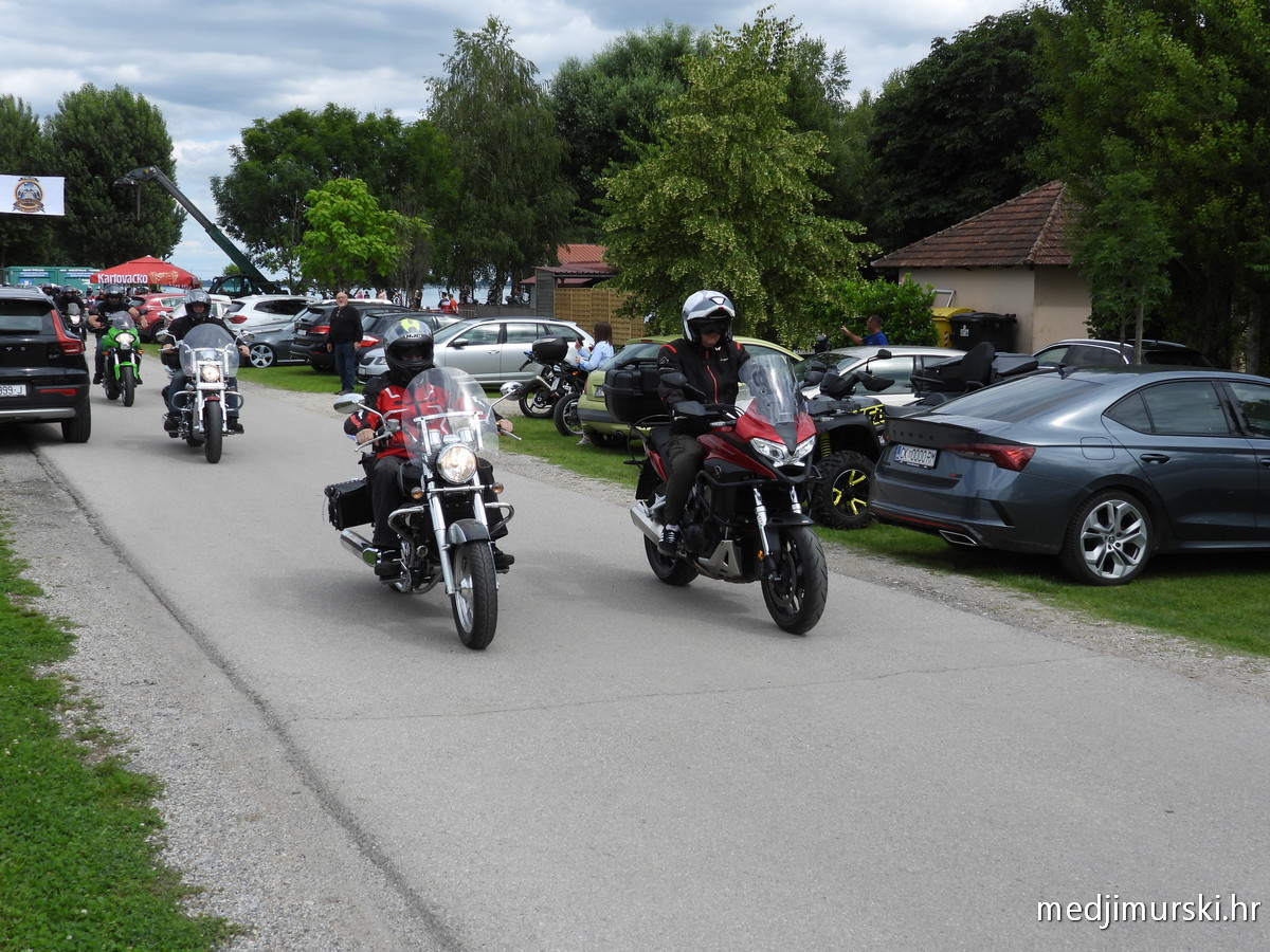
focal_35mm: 44
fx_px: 1614
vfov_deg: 32.9
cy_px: 476
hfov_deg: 42.9
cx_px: 635
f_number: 3.2
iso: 100
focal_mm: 7.9
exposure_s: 1/1250
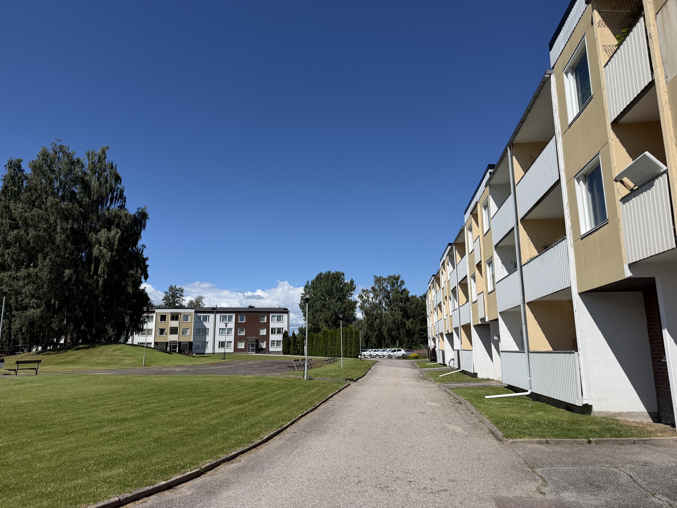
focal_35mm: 24
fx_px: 469
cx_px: 338
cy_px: 254
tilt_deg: +10.4
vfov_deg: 56.8
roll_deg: +0.8
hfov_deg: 71.6
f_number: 1.78
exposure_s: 1/7353
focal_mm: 6.76
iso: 80
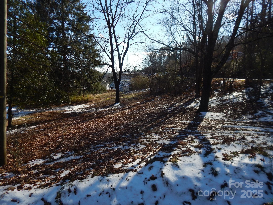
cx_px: 136
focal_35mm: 23
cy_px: 102
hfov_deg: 73.9
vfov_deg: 58.9
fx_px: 181
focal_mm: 4
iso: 125
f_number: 3
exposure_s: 1/1000
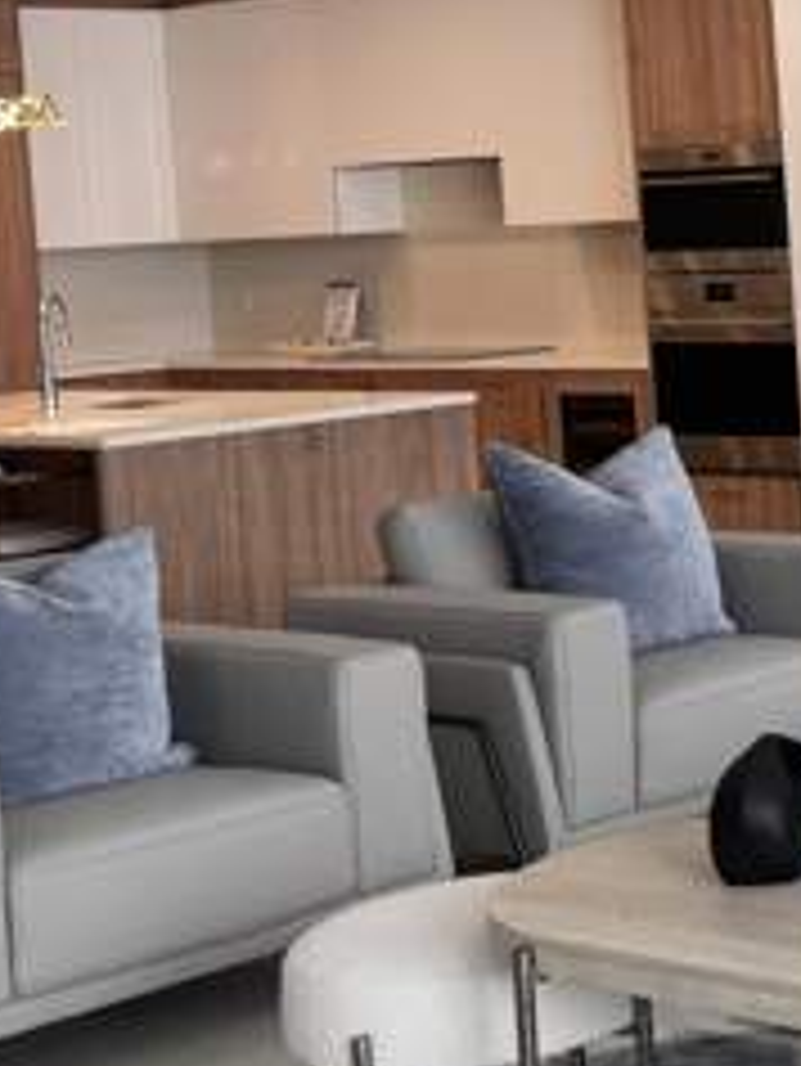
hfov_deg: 16.2
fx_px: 2497
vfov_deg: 24.0
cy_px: 328
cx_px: 1296
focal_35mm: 81
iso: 64
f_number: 1.78
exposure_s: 1/243
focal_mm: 6.76
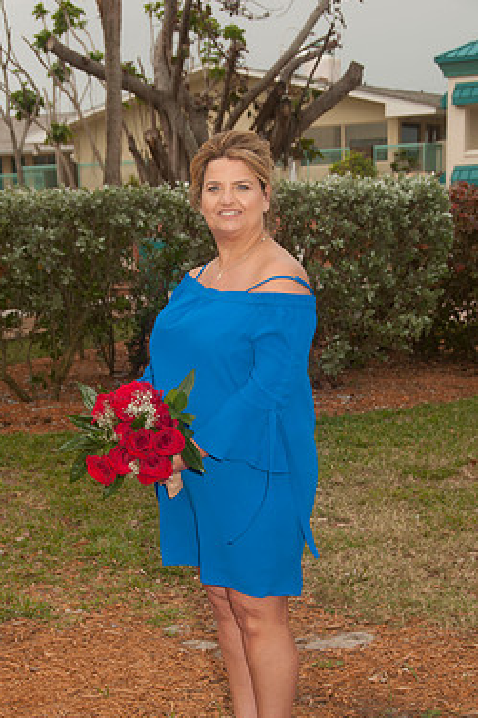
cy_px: 427
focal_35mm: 68
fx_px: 1355
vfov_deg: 29.6
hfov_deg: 20.0
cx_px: 210
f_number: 7.1
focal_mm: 38
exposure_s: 1/250
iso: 100
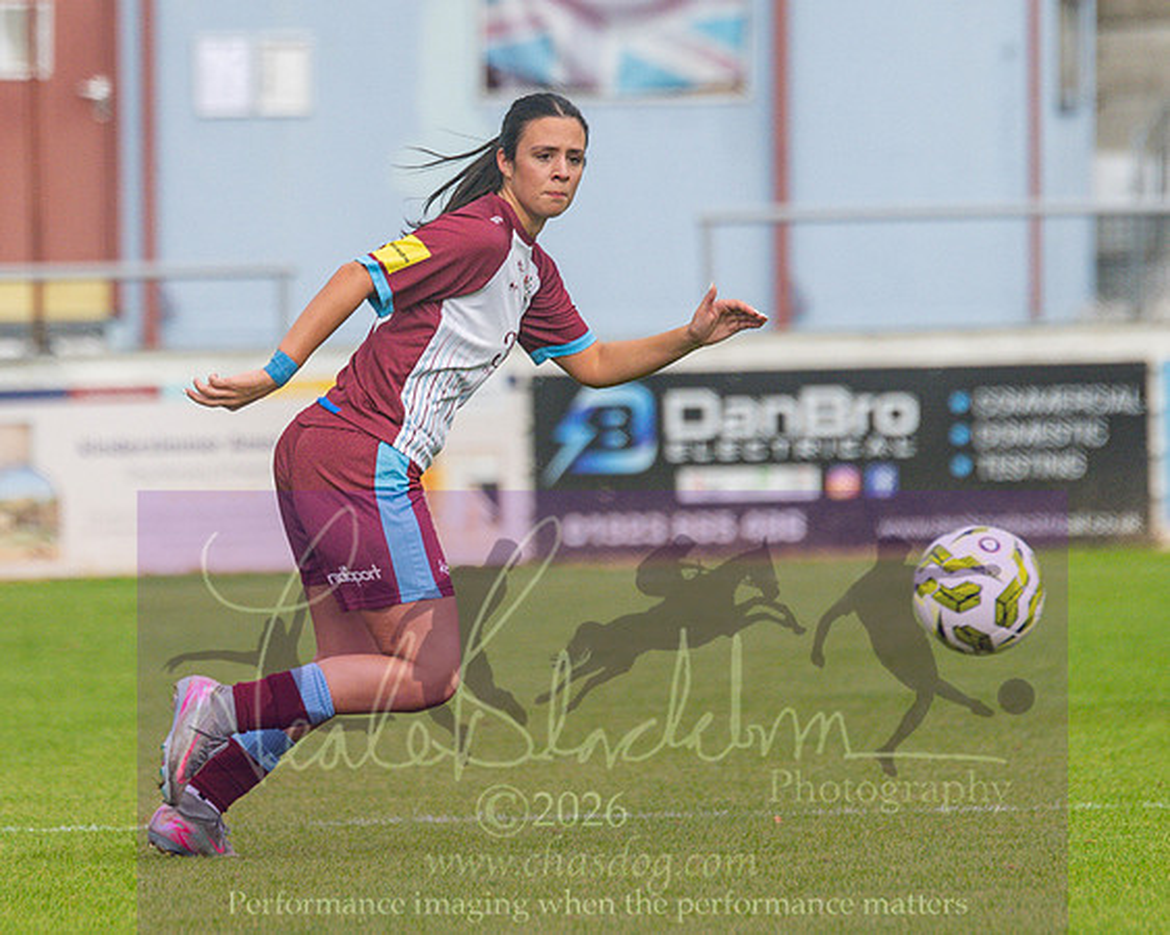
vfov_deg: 1.8
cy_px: 296
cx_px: 172
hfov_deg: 2.2
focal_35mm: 868
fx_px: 30050
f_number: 4
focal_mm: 300
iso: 280
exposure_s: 1/1000
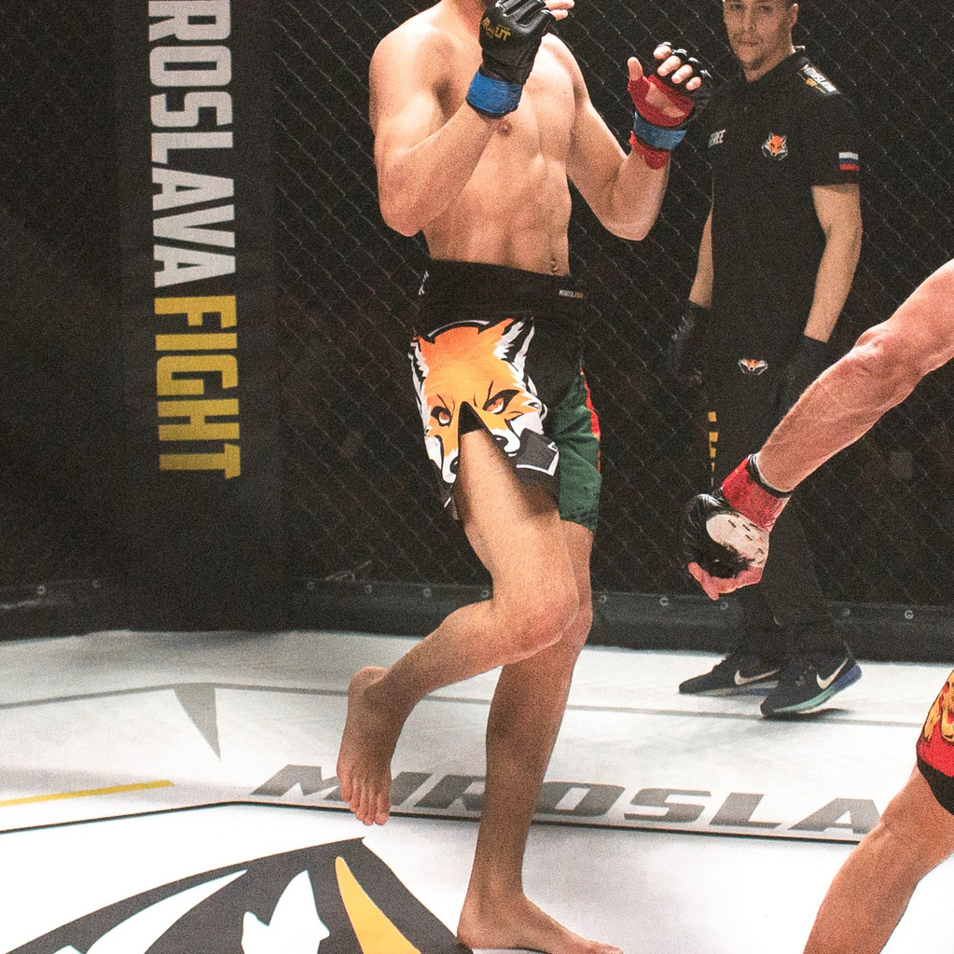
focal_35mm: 109
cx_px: 465
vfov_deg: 15.9
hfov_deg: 16.0
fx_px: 3399
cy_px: 272
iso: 2000
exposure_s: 1/4000
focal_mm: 38
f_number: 4
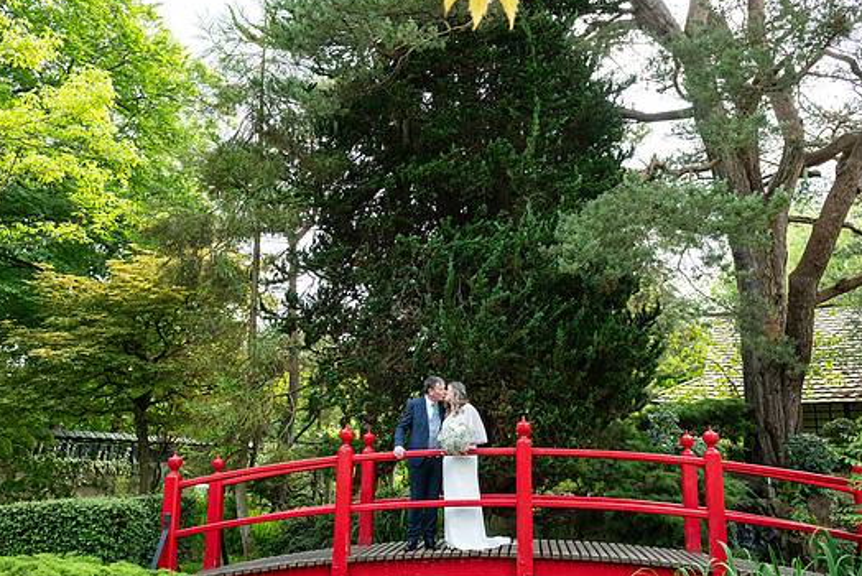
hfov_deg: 60.2
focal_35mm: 31
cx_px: 451
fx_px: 743
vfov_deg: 42.4
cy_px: 295
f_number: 5.6
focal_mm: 28
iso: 640
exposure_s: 1/640
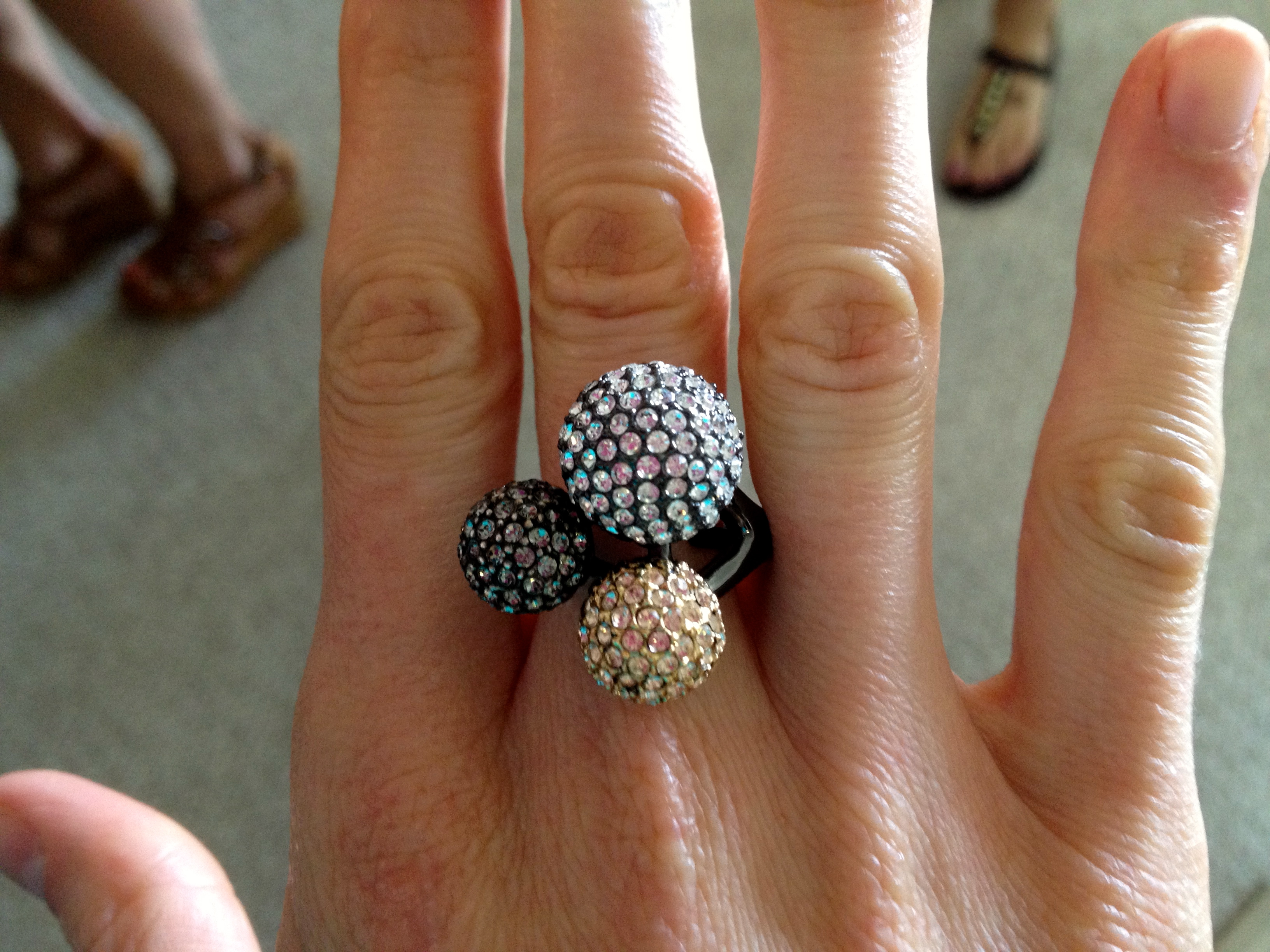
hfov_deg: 52.6
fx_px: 1284
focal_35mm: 35
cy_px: 476
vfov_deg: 40.7
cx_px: 635
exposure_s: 1/20
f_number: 2.4
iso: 200
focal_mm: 4.28
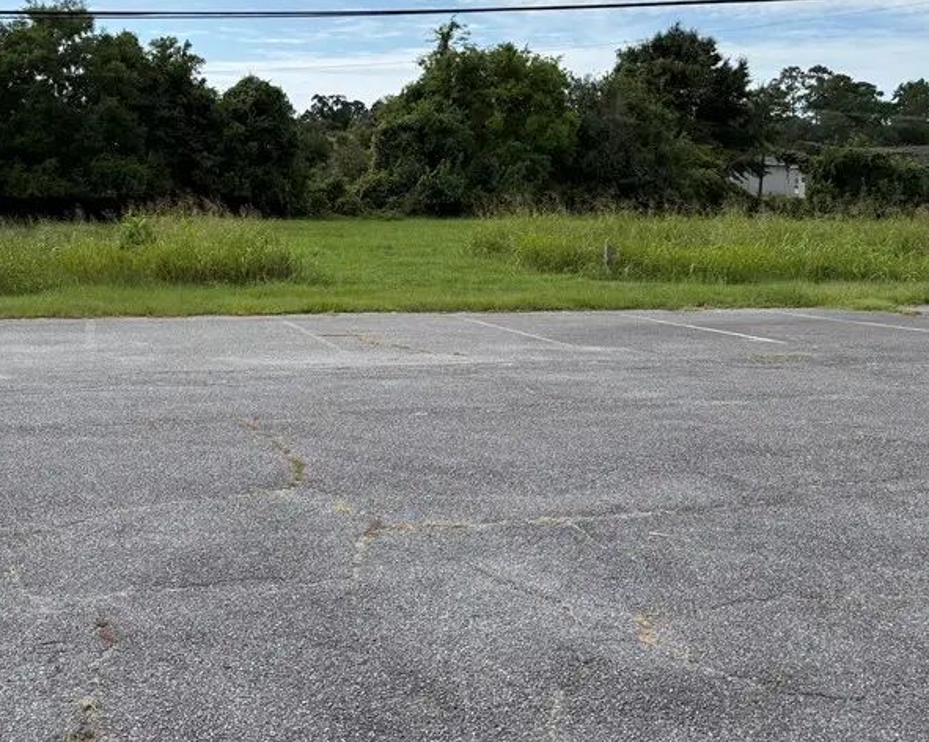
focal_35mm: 44
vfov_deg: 33.8
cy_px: 253
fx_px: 1209
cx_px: 358
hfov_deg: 41.8
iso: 50
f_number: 1.6
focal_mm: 5.96
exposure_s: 1/3623
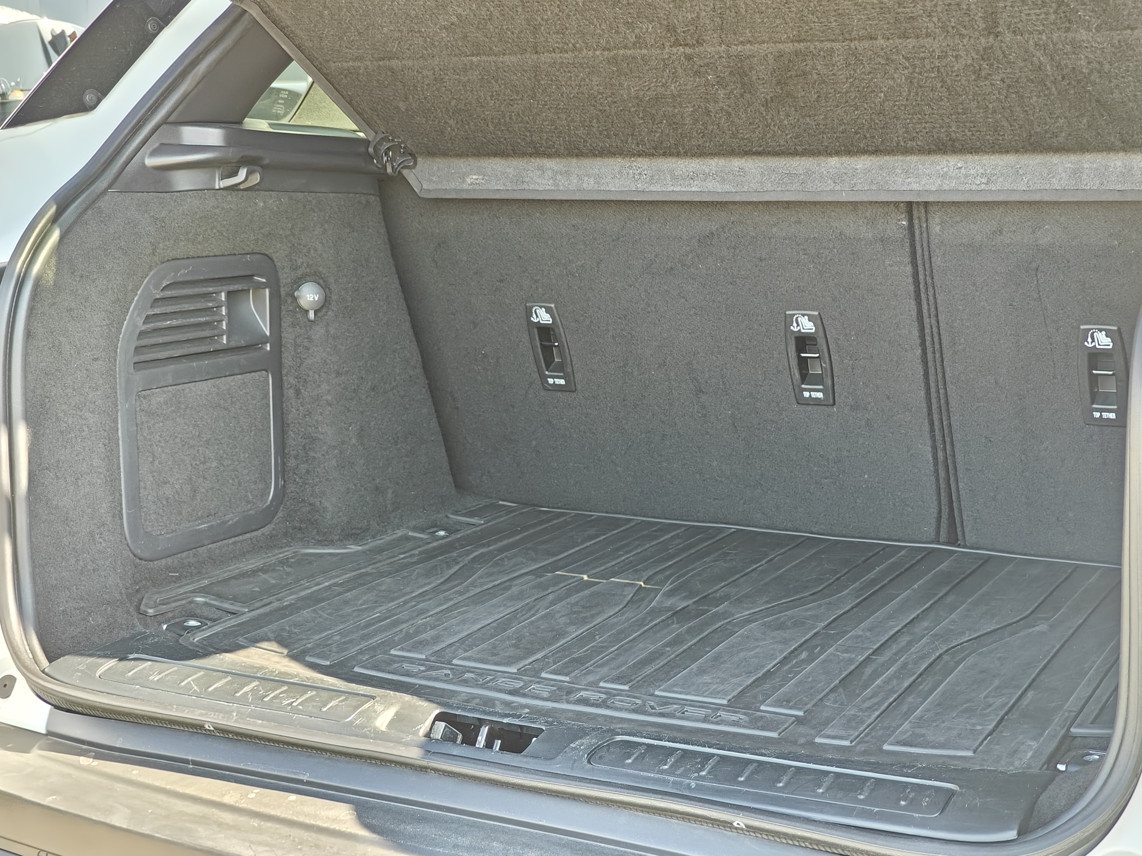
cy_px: 428
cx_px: 571
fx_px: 1551
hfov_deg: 40.4
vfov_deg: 30.9
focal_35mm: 47
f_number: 2
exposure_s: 1/100
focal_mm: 7.08
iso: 100
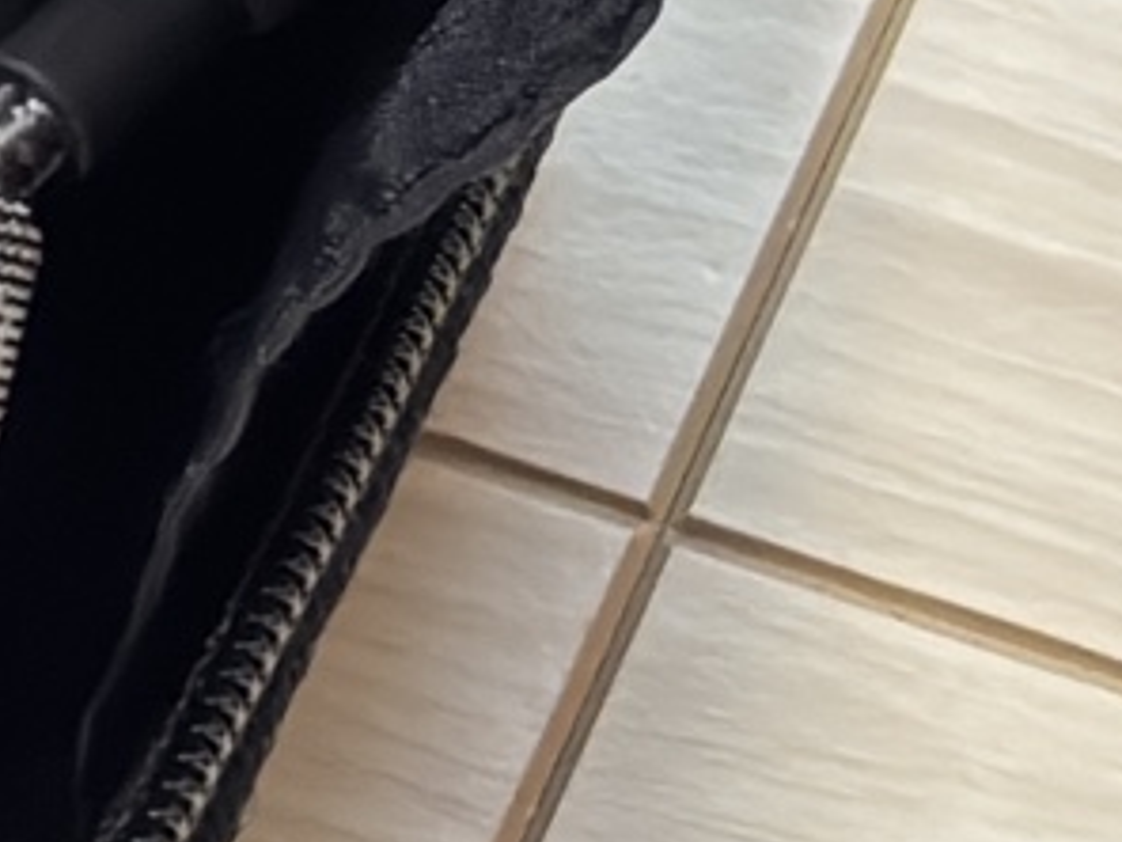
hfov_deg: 6.8
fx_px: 8751
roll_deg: +3.8
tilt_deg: -41.9
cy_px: -436
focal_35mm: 270
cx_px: -1823
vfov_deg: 5.5
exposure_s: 1/33
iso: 250
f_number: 1.6
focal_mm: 5.96
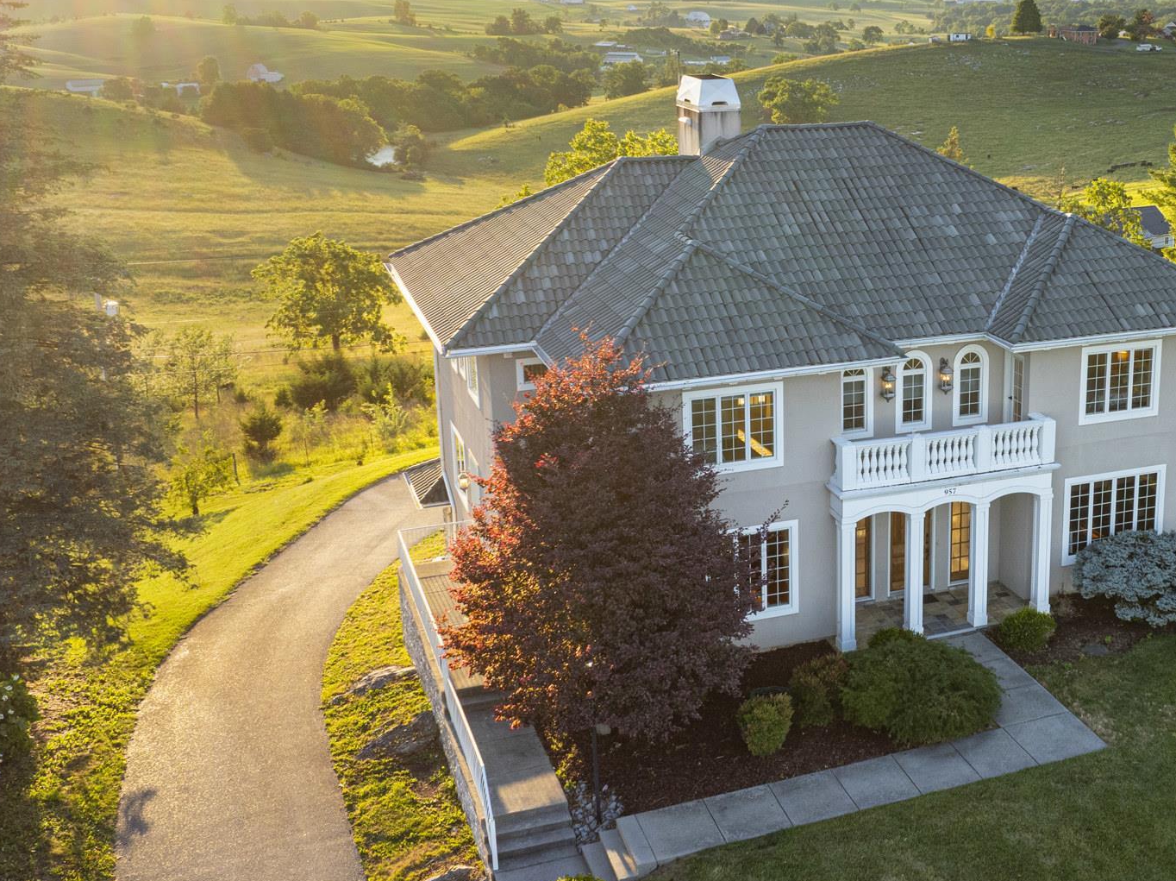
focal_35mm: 44
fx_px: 1494
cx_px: 873
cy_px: 362
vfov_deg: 32.8
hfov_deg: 41.8
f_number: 5
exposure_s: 1/800
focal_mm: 12.29
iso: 200
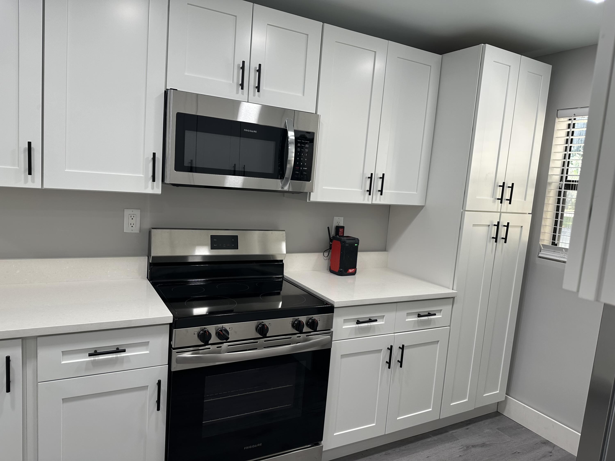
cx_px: 308
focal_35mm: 24
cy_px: 230
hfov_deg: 71.6
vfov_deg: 56.8
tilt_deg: -7.1
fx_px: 426
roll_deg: -3.9
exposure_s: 1/120
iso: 80
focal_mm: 6.86
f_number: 1.78
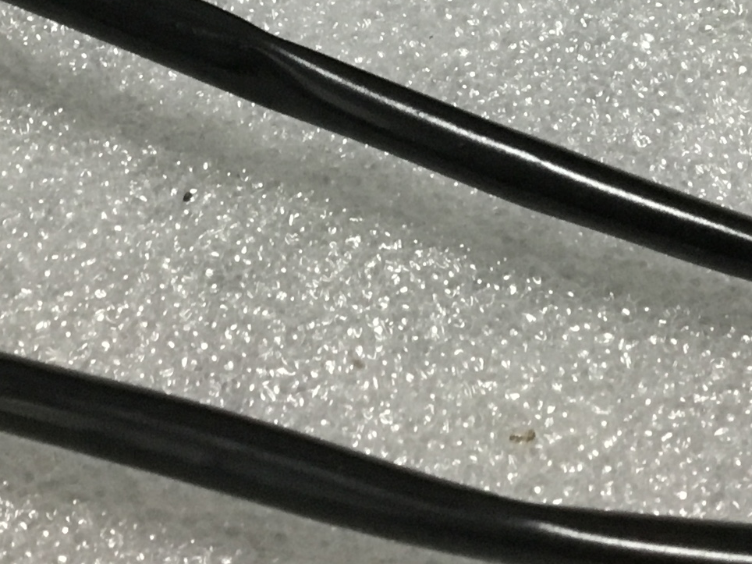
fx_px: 2281
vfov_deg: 13.4
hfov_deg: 18.6
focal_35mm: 105
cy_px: -254
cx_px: 530
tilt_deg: -54.6
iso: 160
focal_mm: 3.3
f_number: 2.4
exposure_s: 1/33
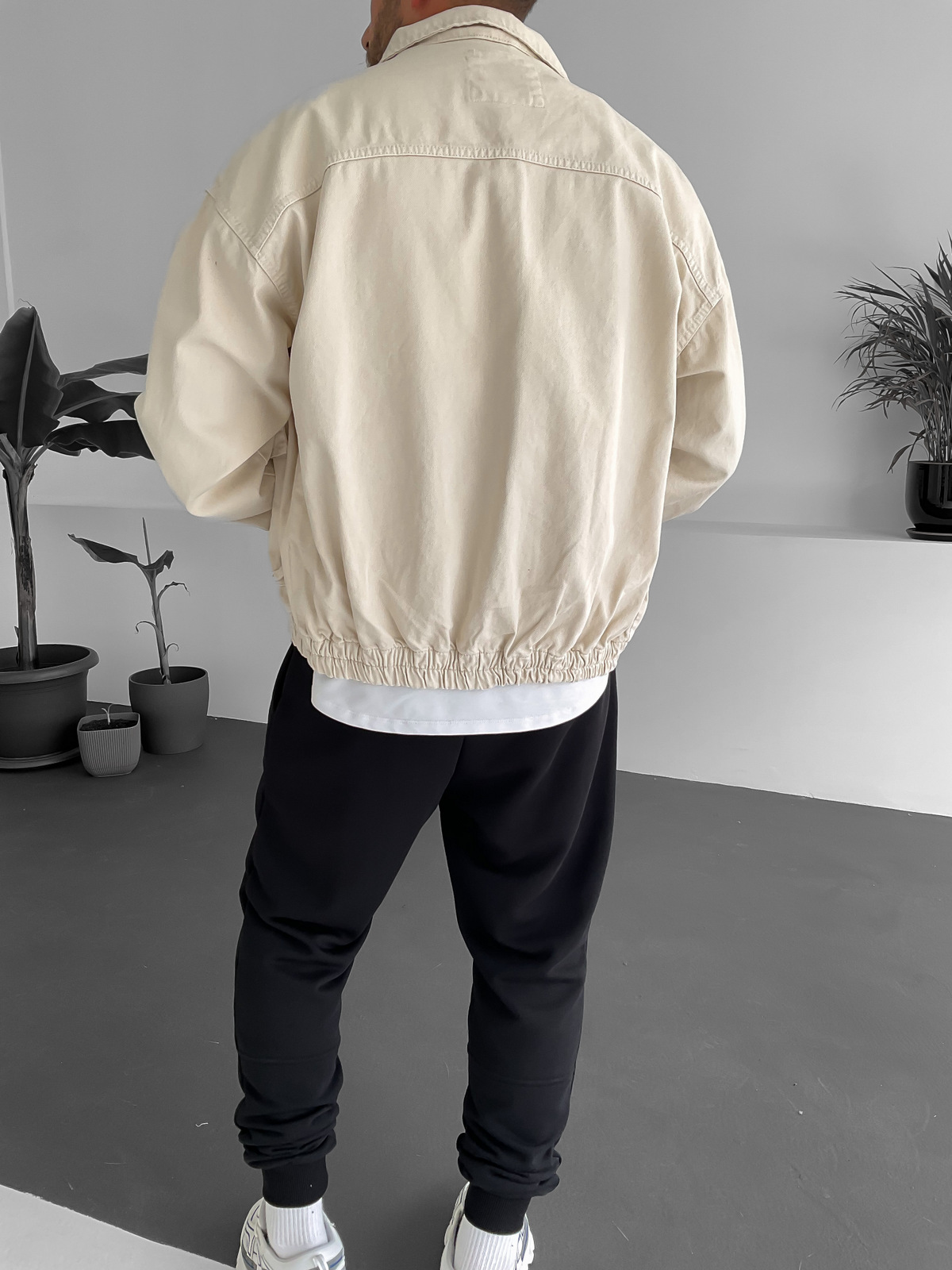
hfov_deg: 48.2
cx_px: 476
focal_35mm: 29
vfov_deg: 61.7
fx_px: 1063
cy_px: 635
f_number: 1.8
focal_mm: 3
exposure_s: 1/120
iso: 20
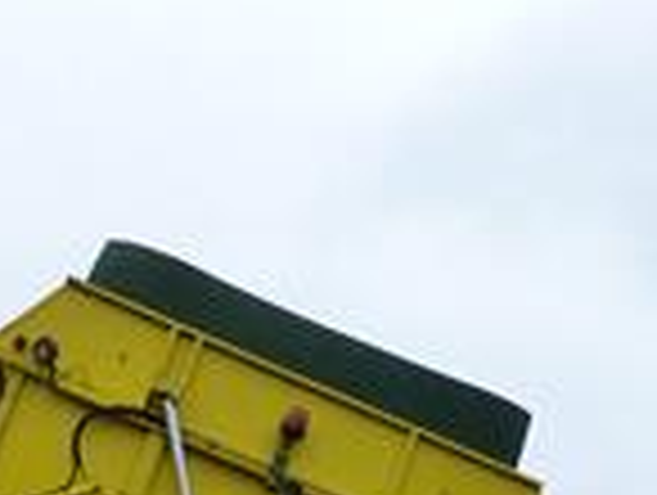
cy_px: 954
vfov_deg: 12.6
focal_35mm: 105
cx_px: 382
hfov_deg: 18.7
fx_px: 1996
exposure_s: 1/400
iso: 160
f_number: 4
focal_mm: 4.3
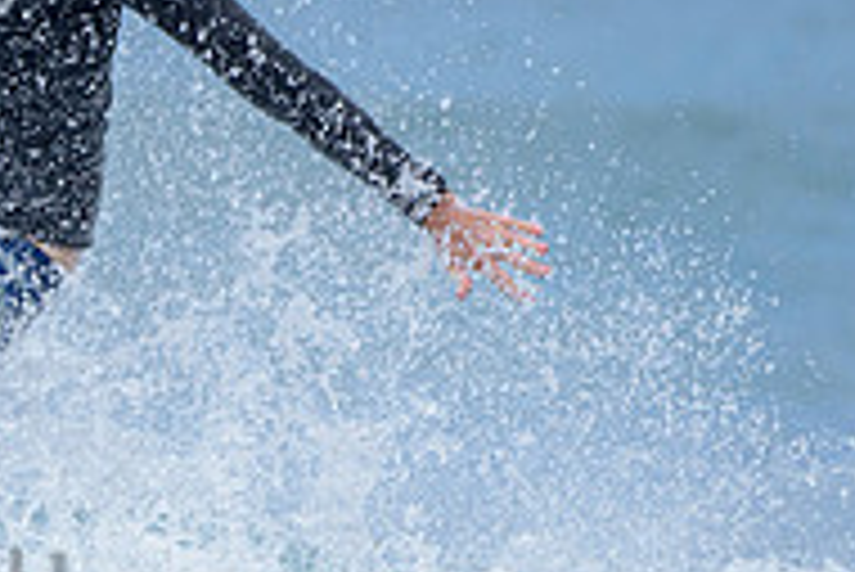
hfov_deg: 1.7
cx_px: -705
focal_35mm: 1196
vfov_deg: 1.2
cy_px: 727
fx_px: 28426
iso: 560
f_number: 5.6
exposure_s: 1/2000
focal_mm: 320
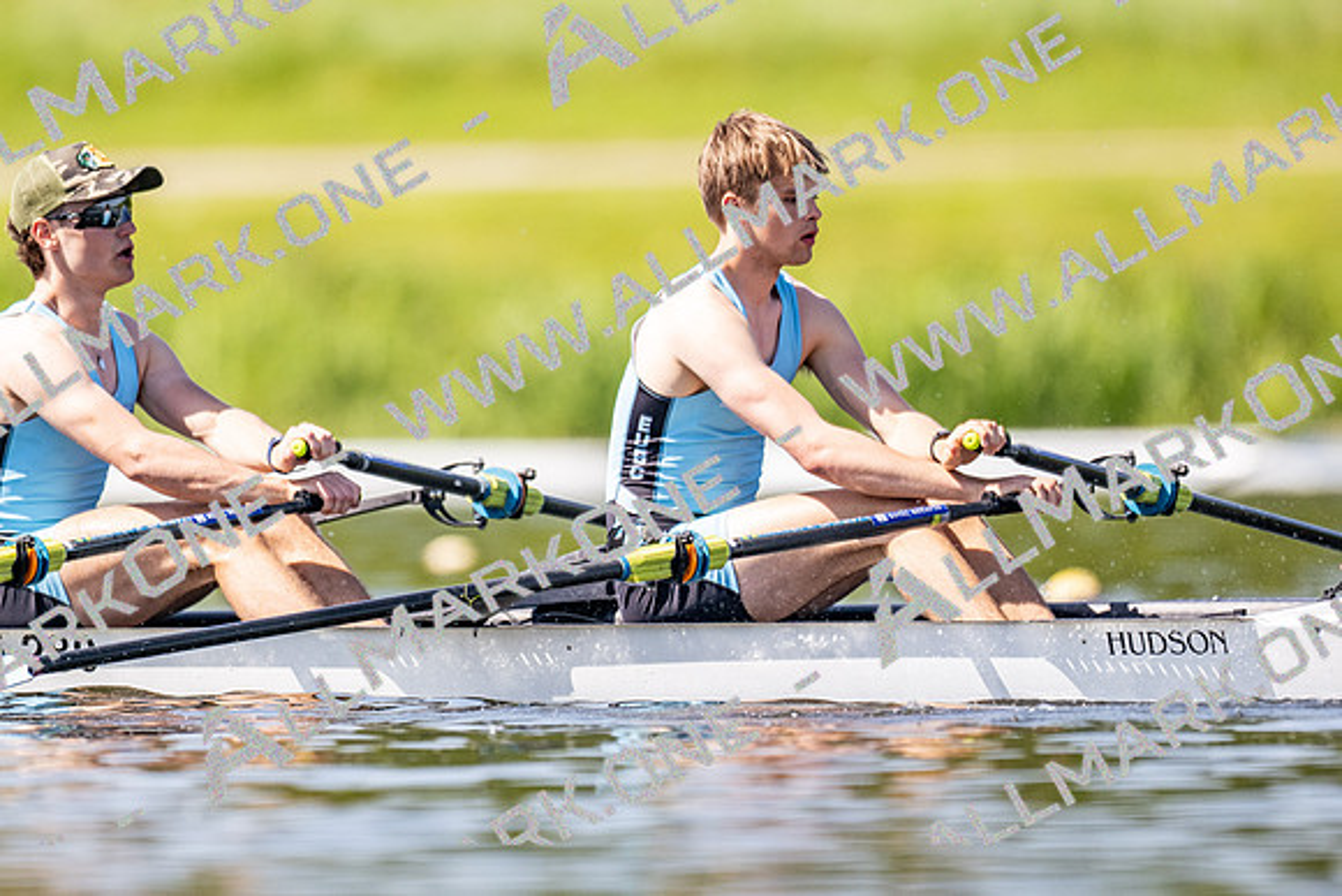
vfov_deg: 1.5
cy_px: 448
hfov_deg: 2.3
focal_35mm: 900
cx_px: 671
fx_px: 33574
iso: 400
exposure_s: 1/2500
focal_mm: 600
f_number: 4
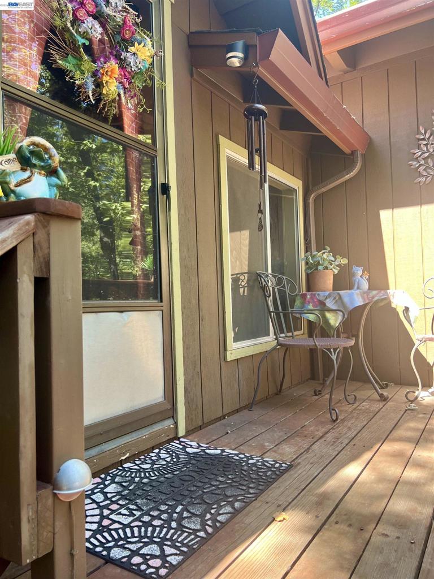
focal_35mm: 26
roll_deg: +2.1
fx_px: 435
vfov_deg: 67.3
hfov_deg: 53.1
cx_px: 217
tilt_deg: +2.0
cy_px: 290
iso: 80
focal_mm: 5.7
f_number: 1.5
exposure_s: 1/121
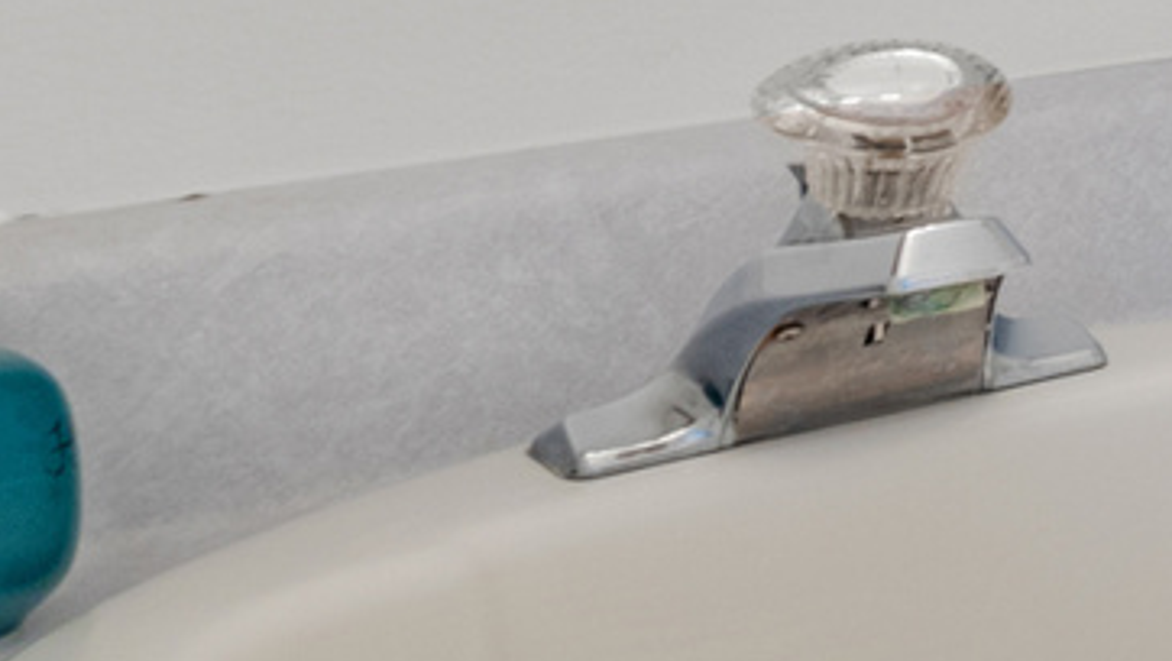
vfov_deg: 13.4
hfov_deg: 15.6
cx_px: 2716
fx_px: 2581
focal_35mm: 83
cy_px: -442
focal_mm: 14
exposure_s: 1/2.5
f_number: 8
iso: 500
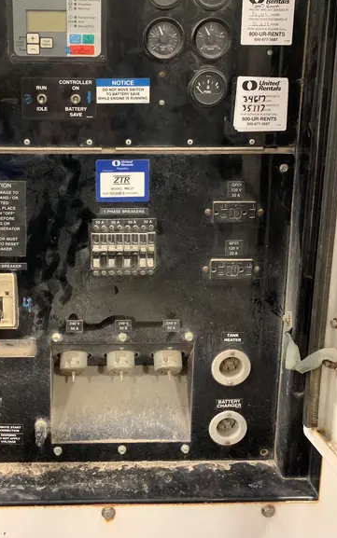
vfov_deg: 54.7
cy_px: 203
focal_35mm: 35
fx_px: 514
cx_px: 112
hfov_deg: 35.9
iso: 500
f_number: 1.8
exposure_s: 1/30
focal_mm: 4.25
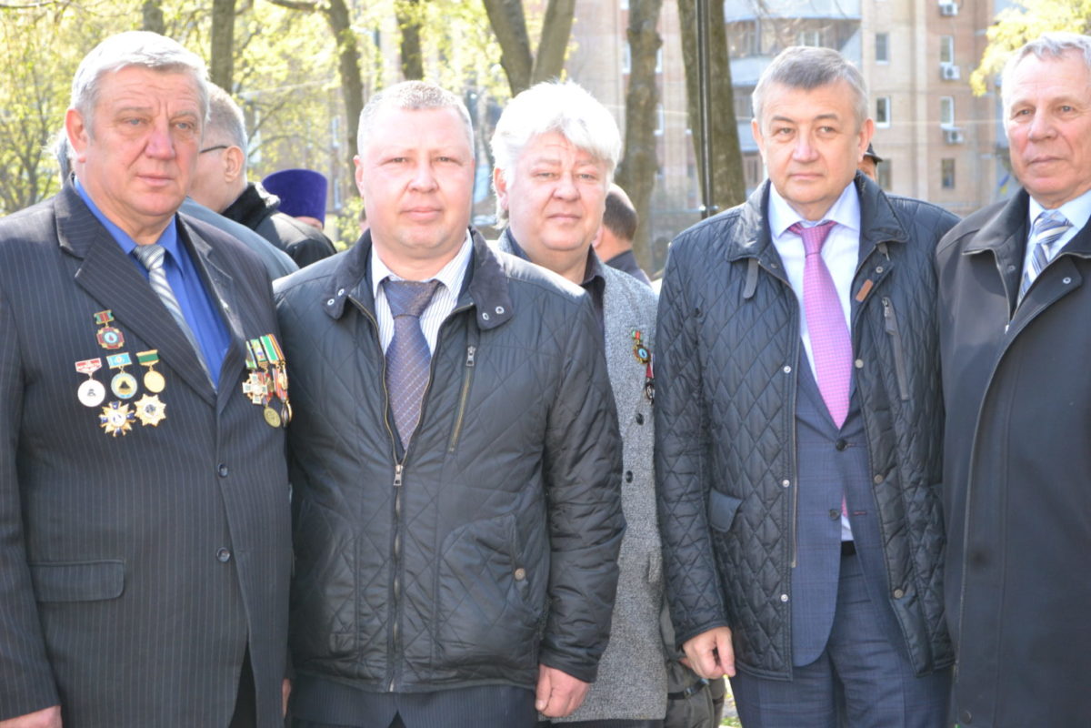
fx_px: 2500
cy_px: 364
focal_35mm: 82
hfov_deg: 24.6
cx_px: 546
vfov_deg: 16.6
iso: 400
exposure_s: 1/80
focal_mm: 55
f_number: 5.6
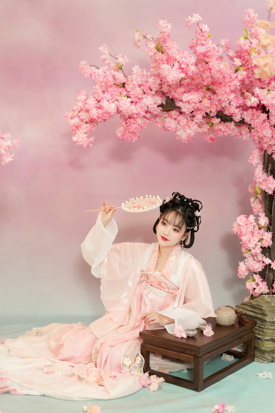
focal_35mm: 50
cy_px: 206
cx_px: 138
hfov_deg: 27.0
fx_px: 573
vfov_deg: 39.6
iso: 100
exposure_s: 1/100
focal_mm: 50
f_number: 2.2
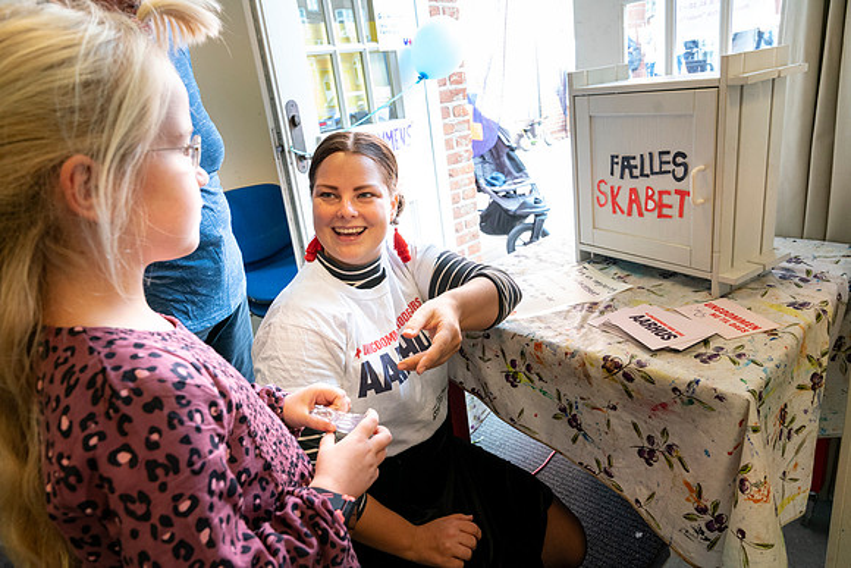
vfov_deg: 53.2
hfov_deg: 73.7
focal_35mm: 24
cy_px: 284
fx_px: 567
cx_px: 426
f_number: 6.3
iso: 3200
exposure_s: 1/125
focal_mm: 24
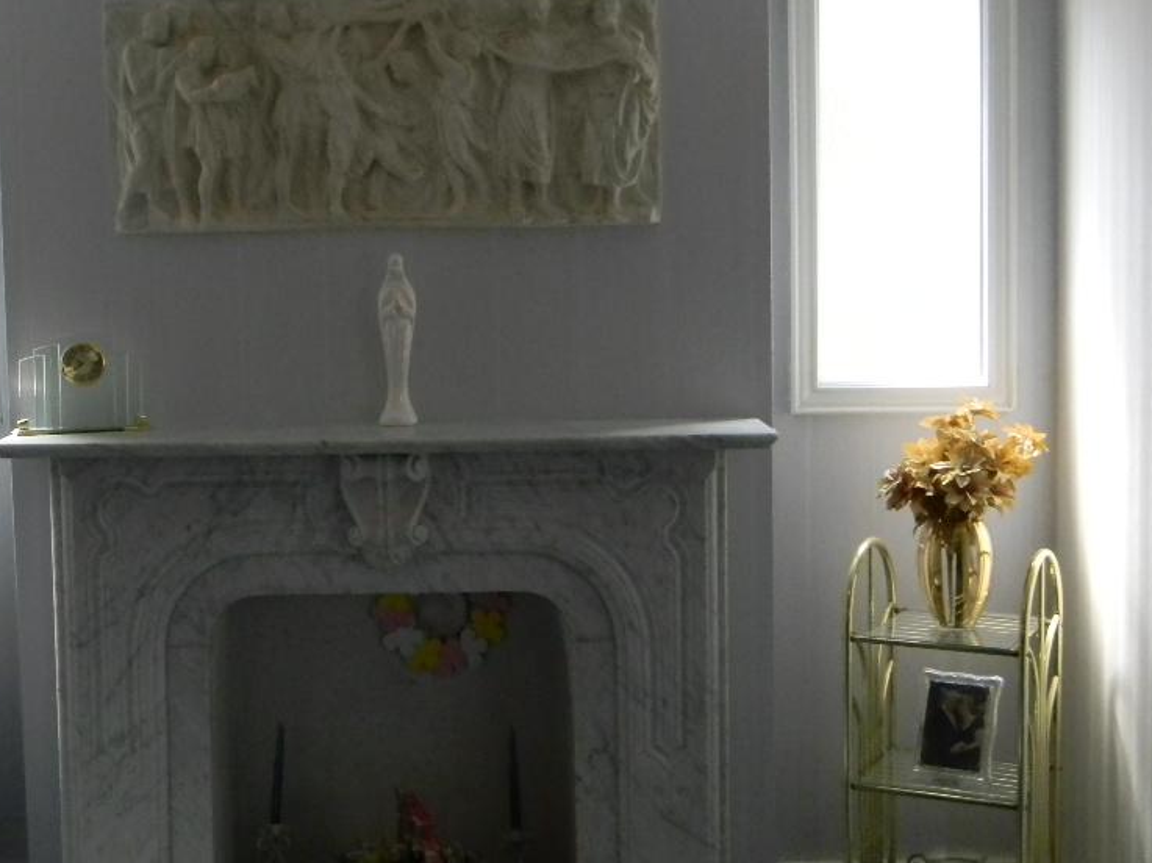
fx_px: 1896
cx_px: 400
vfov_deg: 25.6
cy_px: 413
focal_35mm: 57
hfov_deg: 33.5
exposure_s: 1/59.6
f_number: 3.8
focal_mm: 7.3
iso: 167
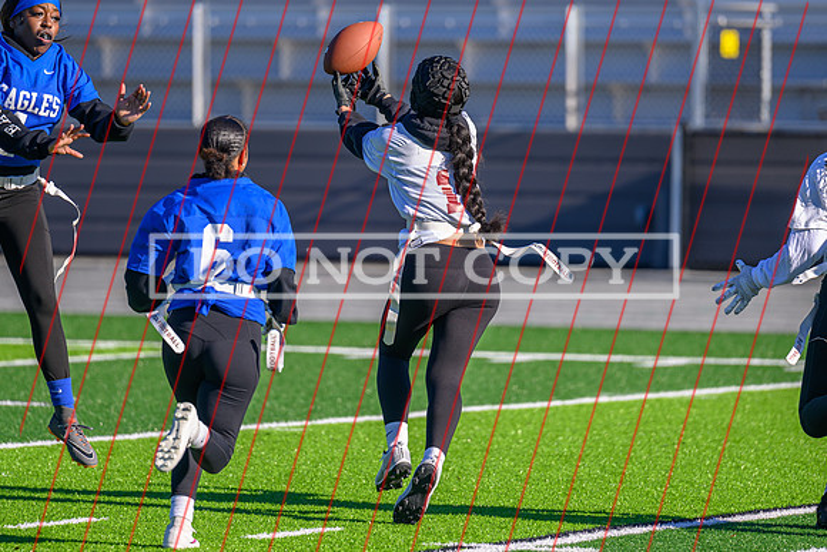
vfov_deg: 4.5
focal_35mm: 308
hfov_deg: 6.7
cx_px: 394
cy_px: 232
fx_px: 7078
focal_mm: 200
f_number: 2.8
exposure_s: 1/1000
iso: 100
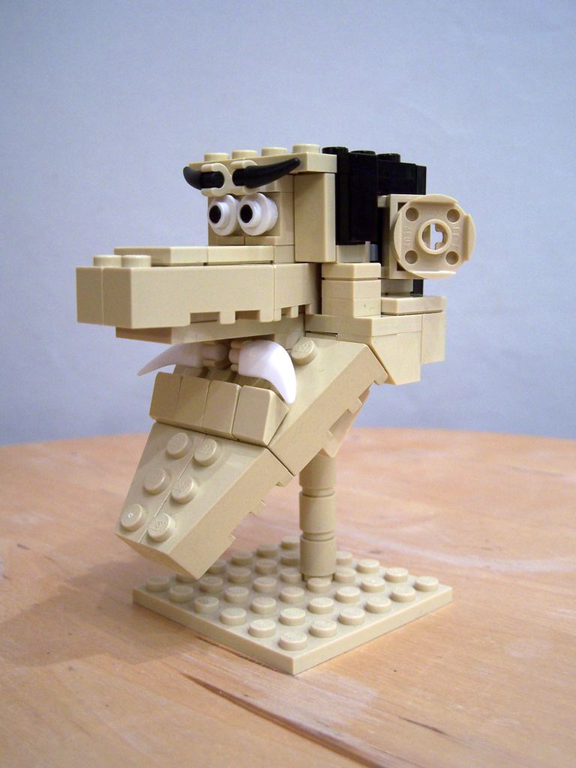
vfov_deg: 49.0
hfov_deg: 37.7
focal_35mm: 38
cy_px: 384
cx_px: 288
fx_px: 843
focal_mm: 6.3
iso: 80
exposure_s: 1/4
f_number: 2.8
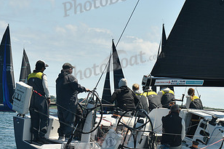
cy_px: 93
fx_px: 821
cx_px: 203
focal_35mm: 132
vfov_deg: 10.4
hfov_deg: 15.4
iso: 320
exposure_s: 1/640
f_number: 8
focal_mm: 70
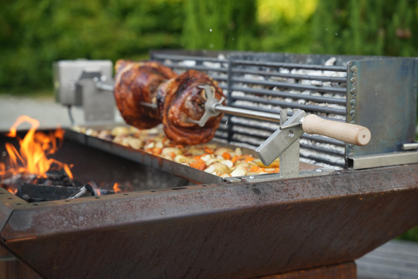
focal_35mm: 70
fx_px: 813
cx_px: 209
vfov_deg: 19.5
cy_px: 140
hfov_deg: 28.8
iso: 100
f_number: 3.5
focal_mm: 70
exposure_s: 1/160
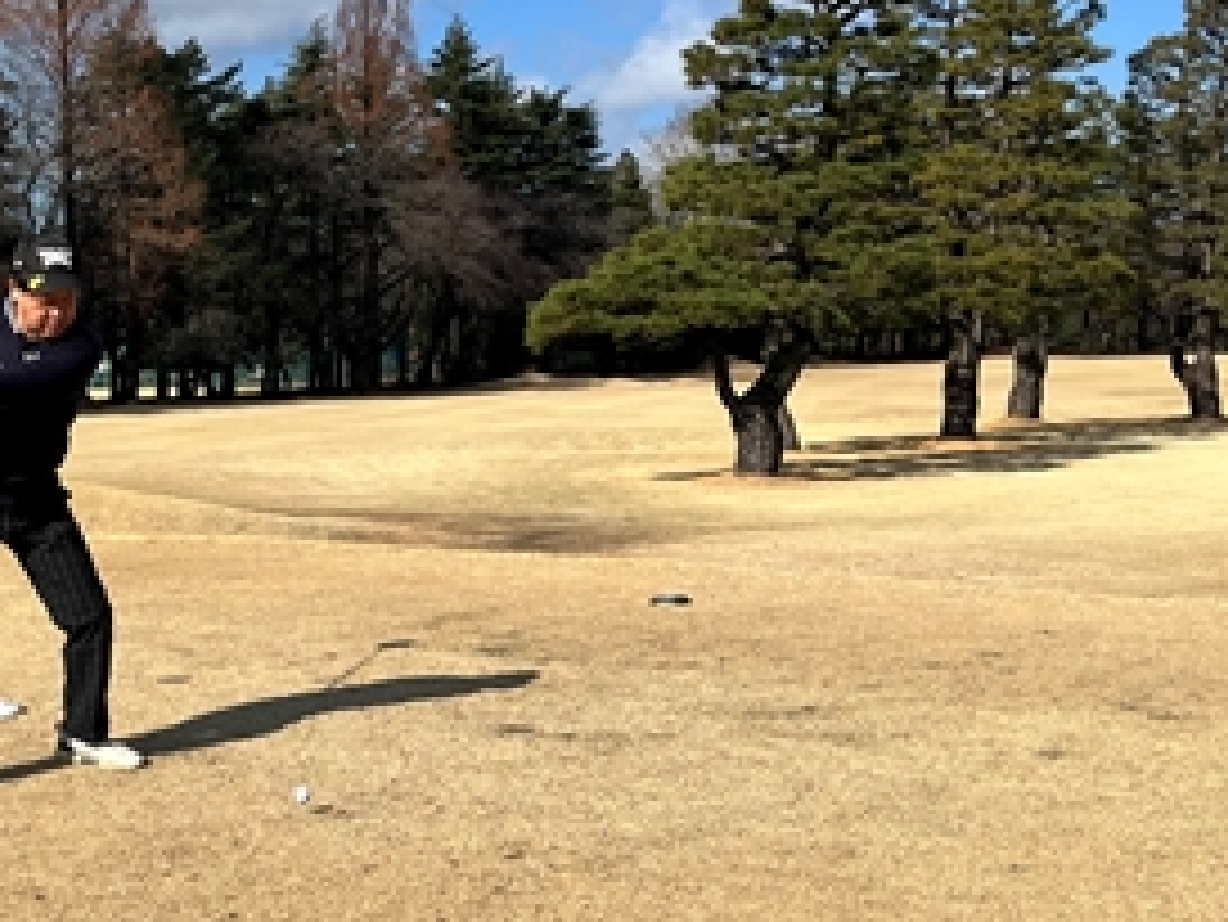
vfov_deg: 24.0
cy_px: 486
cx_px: 247
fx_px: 2165
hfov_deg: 30.9
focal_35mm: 61
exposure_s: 1/4651
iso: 50
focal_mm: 5.1
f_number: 1.6
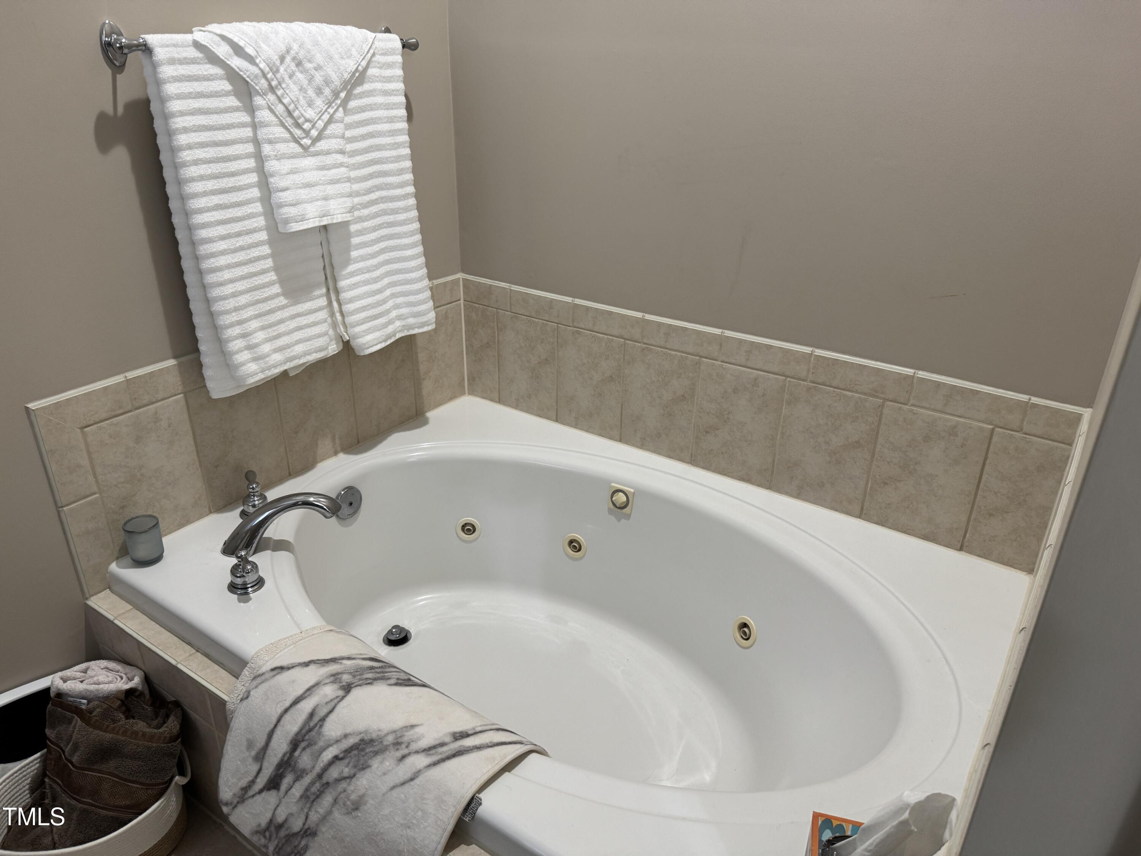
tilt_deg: -27.5
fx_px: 791
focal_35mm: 24
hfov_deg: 71.6
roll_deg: -1.2
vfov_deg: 56.8
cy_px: 428
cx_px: 570
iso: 200
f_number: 1.78
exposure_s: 1/120
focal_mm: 6.76
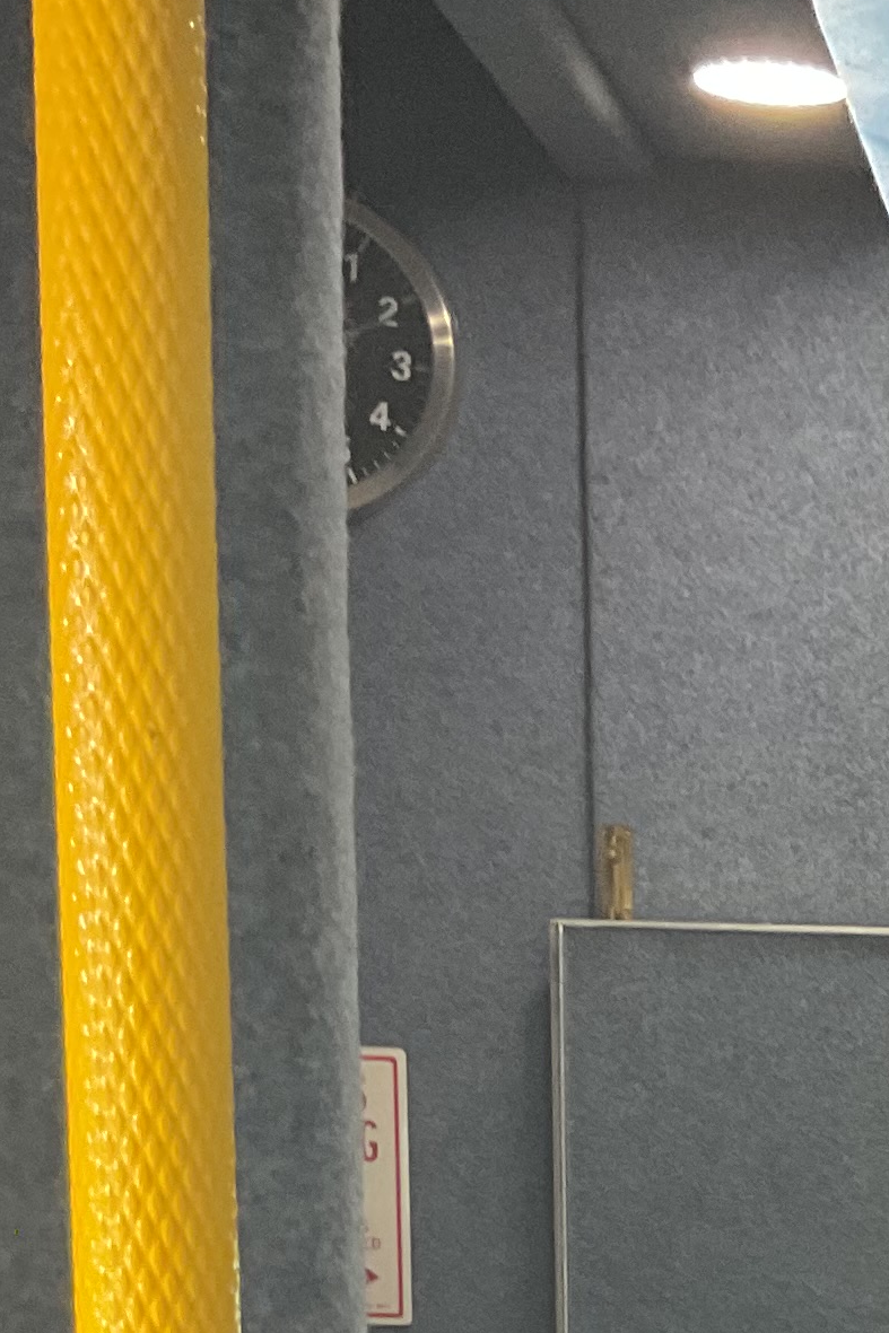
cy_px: 1635
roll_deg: -3.5
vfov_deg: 18.7
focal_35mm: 103
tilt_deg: -9.7
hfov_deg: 12.4
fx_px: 3816
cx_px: 1479
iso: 125
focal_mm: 3
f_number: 1.8
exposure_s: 1/50
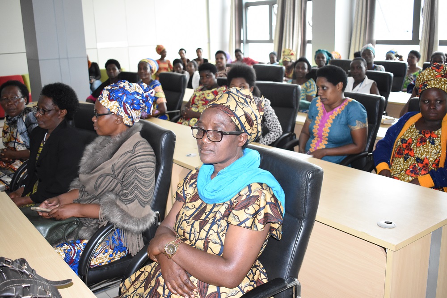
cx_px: 224
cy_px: 149
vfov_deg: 36.8
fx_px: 447
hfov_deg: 53.1
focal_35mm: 36
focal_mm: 24
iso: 2500
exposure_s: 1/200
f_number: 4
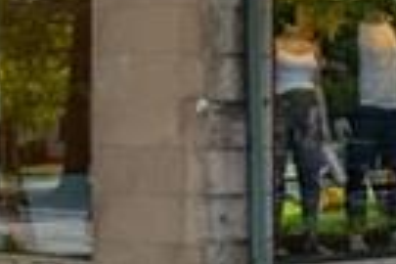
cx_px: 1229
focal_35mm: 129
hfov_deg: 10.5
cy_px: 157
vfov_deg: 10.6
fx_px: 1419
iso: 320
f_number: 7.1
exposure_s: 1/800
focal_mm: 17
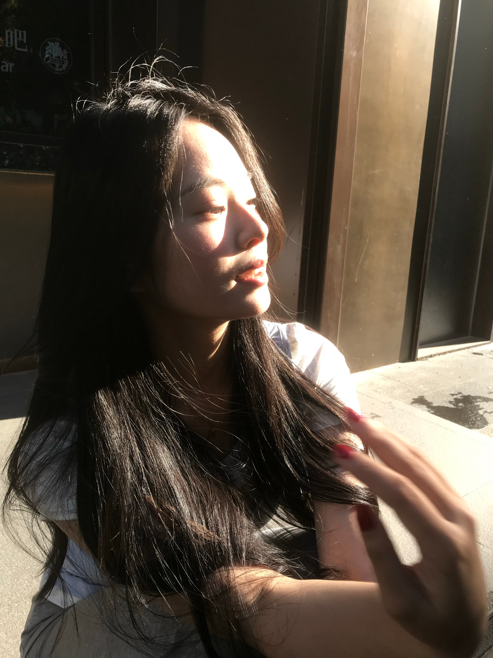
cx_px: 246
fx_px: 532
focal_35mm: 28
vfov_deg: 63.4
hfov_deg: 49.7
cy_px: 329
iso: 20
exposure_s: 1/343
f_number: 1.8
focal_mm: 3.99
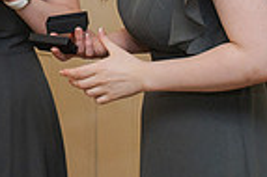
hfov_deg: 12.8
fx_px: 1178
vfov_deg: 8.5
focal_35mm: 159
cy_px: -34
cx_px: 13
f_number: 5
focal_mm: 35
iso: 1000
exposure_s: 1/200
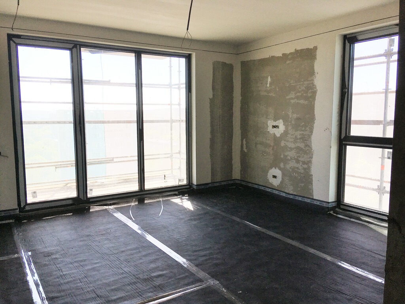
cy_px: 152
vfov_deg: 48.2
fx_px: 339
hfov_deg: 61.7
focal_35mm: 29
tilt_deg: -7.4
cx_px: 202
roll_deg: +0.6
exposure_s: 1/450
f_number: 2.2
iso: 25
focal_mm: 4.15
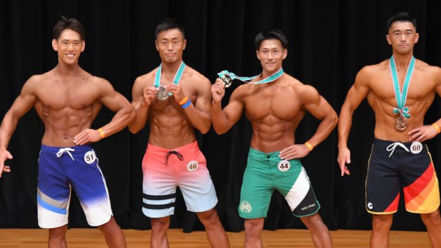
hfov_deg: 6.7
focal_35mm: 324
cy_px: 150
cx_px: 242
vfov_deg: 3.7
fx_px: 3788
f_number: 5.6
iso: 4000
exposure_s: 1/400
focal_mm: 180
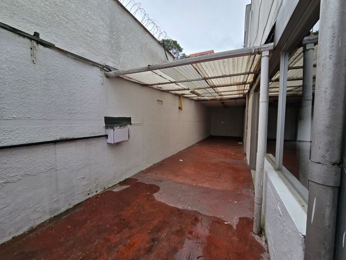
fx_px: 130
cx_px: 173
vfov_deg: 89.9
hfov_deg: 106.2
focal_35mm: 13
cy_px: 130
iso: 50
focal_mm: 2.2
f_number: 2.2
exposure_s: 1/1321
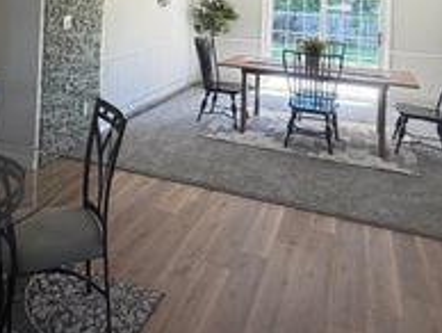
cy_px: -17
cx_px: 157
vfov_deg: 35.1
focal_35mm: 36
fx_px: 460
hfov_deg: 50.6
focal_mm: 2.22
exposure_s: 1/121
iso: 200
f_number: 2.2
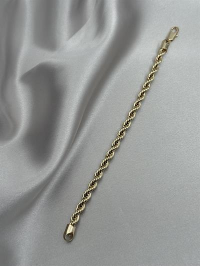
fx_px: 370
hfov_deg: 30.3
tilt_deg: -64.8
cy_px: 133
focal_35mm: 48
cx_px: 100
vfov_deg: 39.6
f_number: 1.78
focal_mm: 6.76
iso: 64
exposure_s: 1/1456
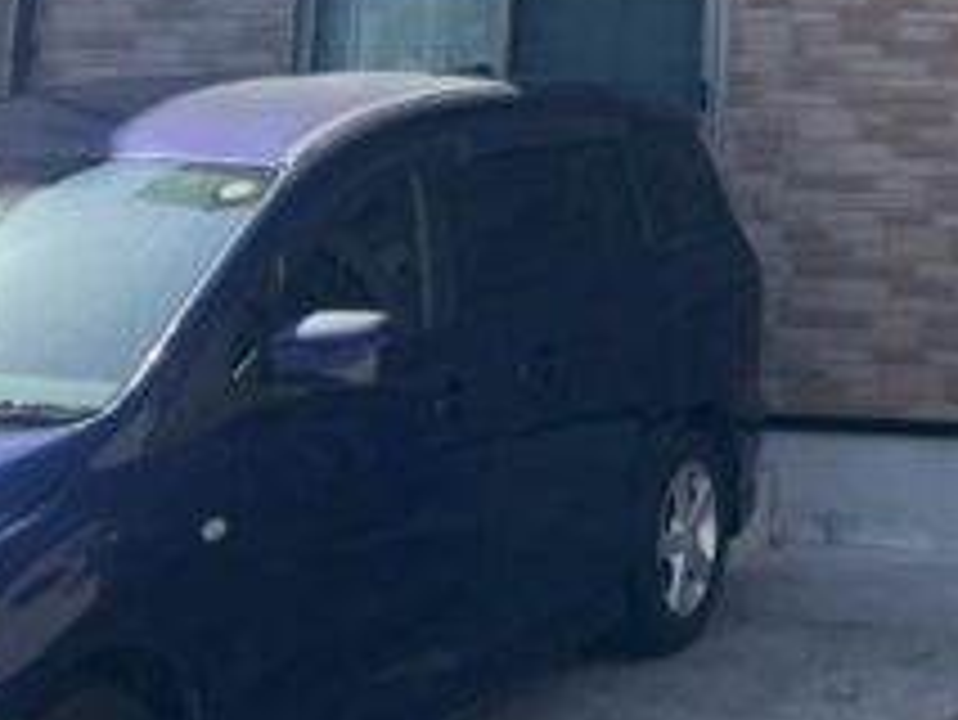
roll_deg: -0.9
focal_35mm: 88
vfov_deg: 15.2
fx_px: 2437
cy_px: -436
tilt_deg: +9.8
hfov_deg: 20.7
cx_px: 1160
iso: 50
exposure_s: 1/1553
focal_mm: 5.7
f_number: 1.5
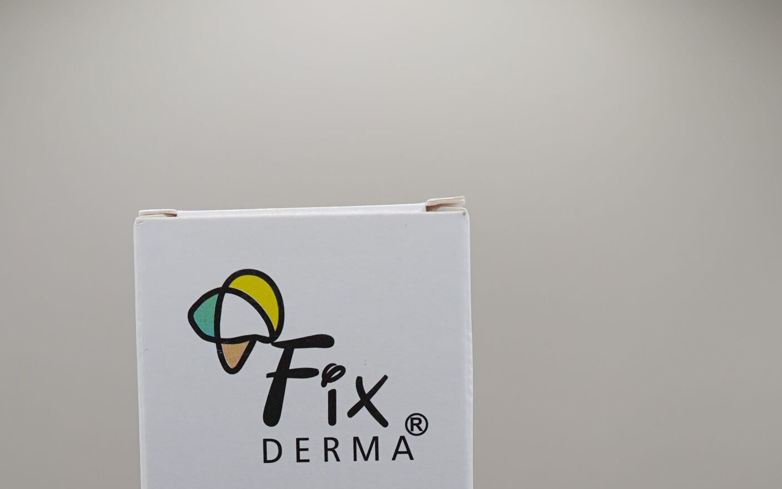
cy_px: 689
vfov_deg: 17.8
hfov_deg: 30.6
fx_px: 1428
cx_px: 328
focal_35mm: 67
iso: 200
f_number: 6.3
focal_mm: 24
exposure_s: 1/80
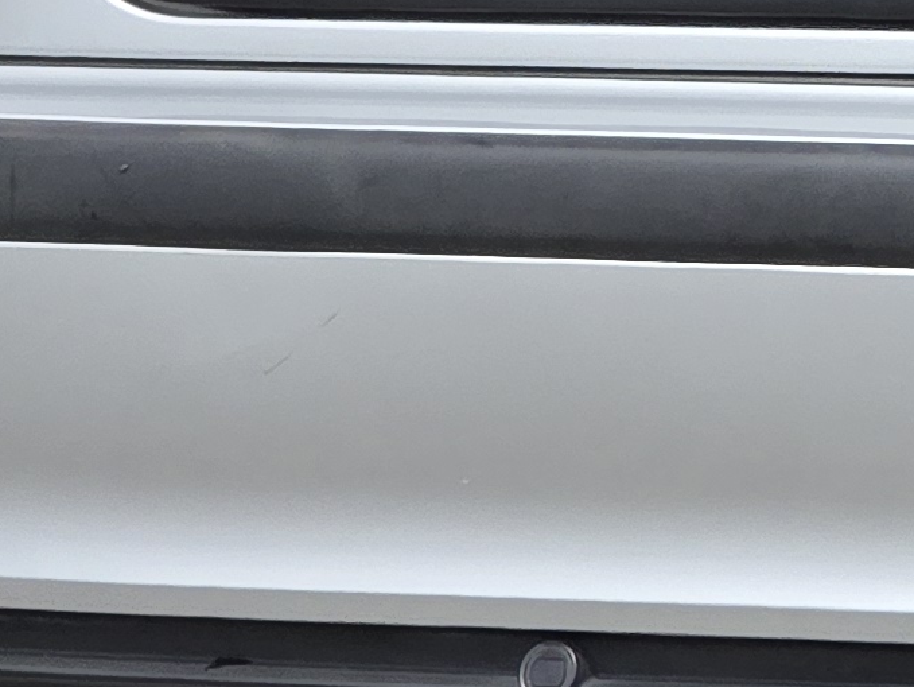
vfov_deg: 2.2
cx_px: 2103
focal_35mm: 677
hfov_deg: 2.9
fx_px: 17885
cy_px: -121
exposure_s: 1/2000
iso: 125
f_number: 3.4
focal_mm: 18.6
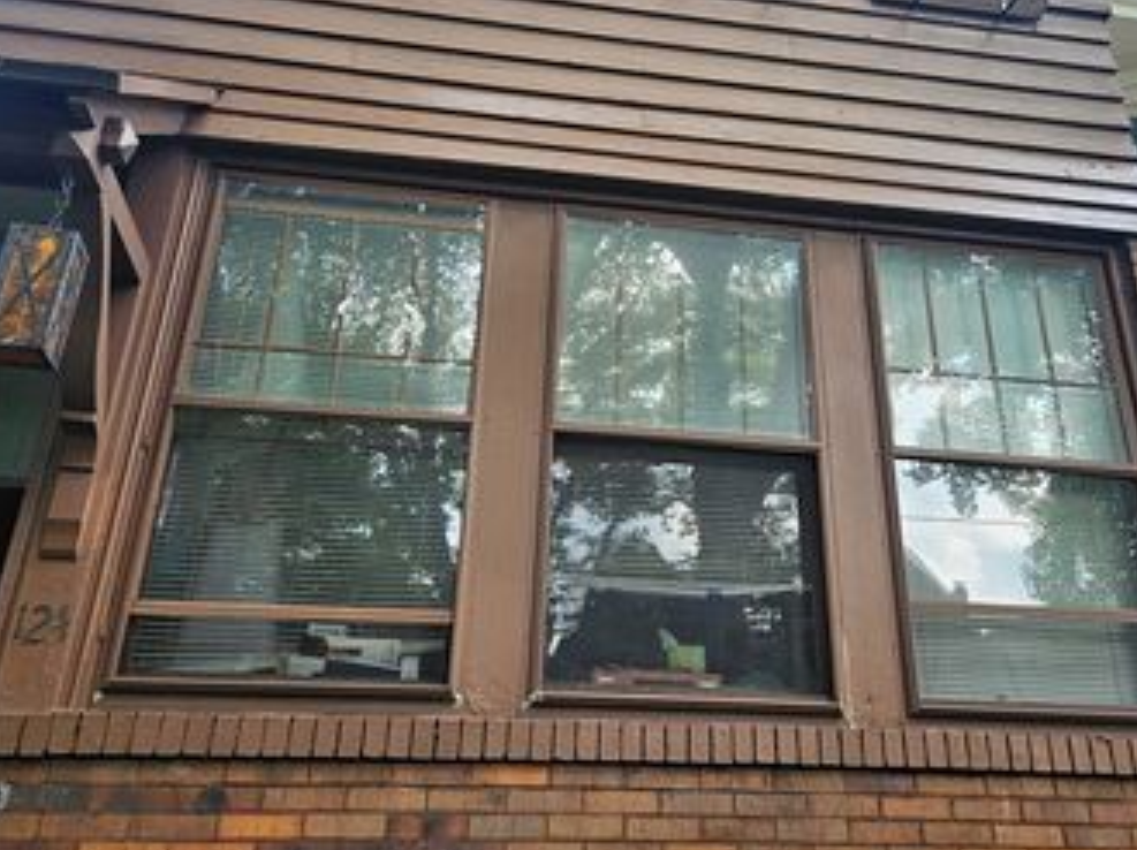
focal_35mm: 35
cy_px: 226
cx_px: 629
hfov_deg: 52.6
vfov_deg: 39.7
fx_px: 1148
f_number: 1.8
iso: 40
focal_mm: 5.4
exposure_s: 1/230
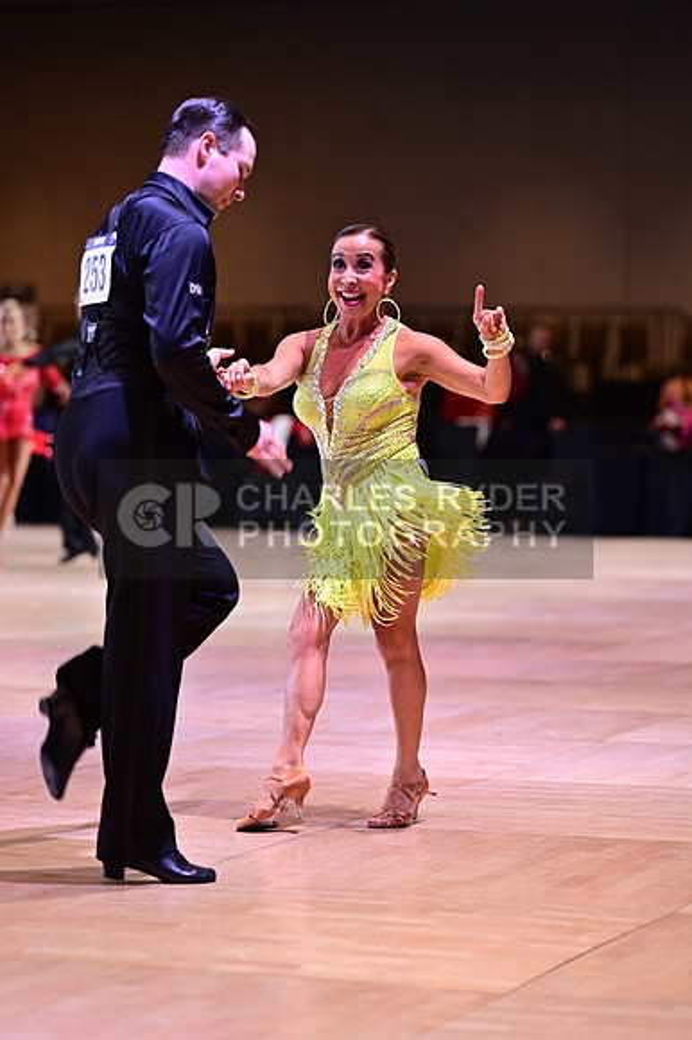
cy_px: 520
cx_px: 346
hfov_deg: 11.0
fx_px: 3608
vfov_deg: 16.4
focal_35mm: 125
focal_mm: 125
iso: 1600
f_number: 2.8
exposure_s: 1/320
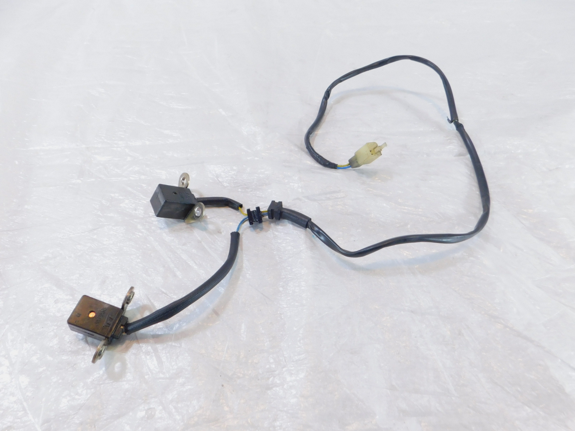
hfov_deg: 73.9
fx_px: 382
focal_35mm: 23
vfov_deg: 58.9
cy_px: 216
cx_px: 288
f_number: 3
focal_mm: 4
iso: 180
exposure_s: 1/30
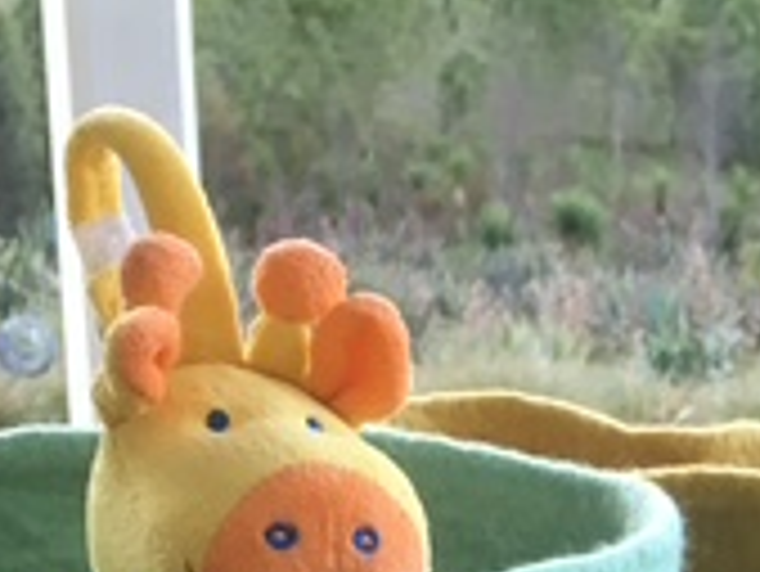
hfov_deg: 17.1
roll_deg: -2.0
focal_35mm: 110
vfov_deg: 12.6
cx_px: 913
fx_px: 2417
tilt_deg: -18.9
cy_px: 928
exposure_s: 1/33
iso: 32
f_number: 2.2
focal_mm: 4.15
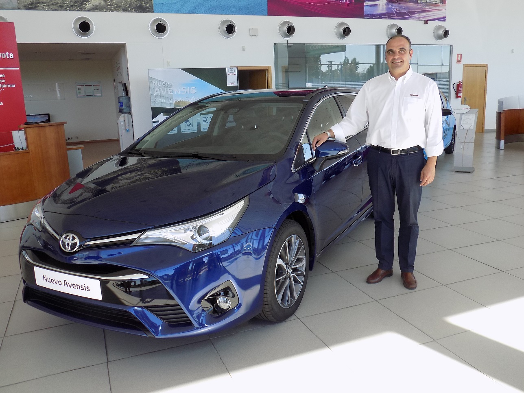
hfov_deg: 60.0
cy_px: 196
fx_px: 454
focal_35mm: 30
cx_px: 262
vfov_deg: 46.8
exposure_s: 1/160
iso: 80
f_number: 3.3
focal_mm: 5.3
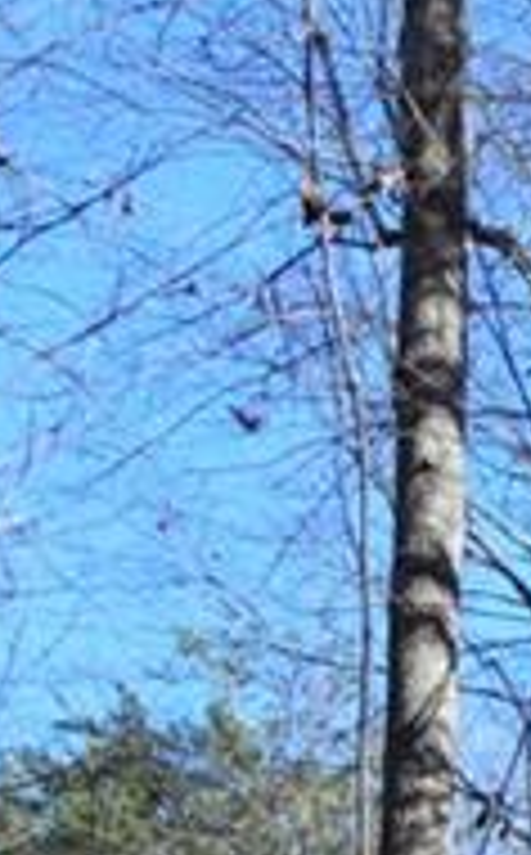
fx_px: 3838
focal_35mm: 165
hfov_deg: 6.3
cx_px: 2246
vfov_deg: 12.2
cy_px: 1202
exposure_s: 1/200
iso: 400
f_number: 10
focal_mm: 20
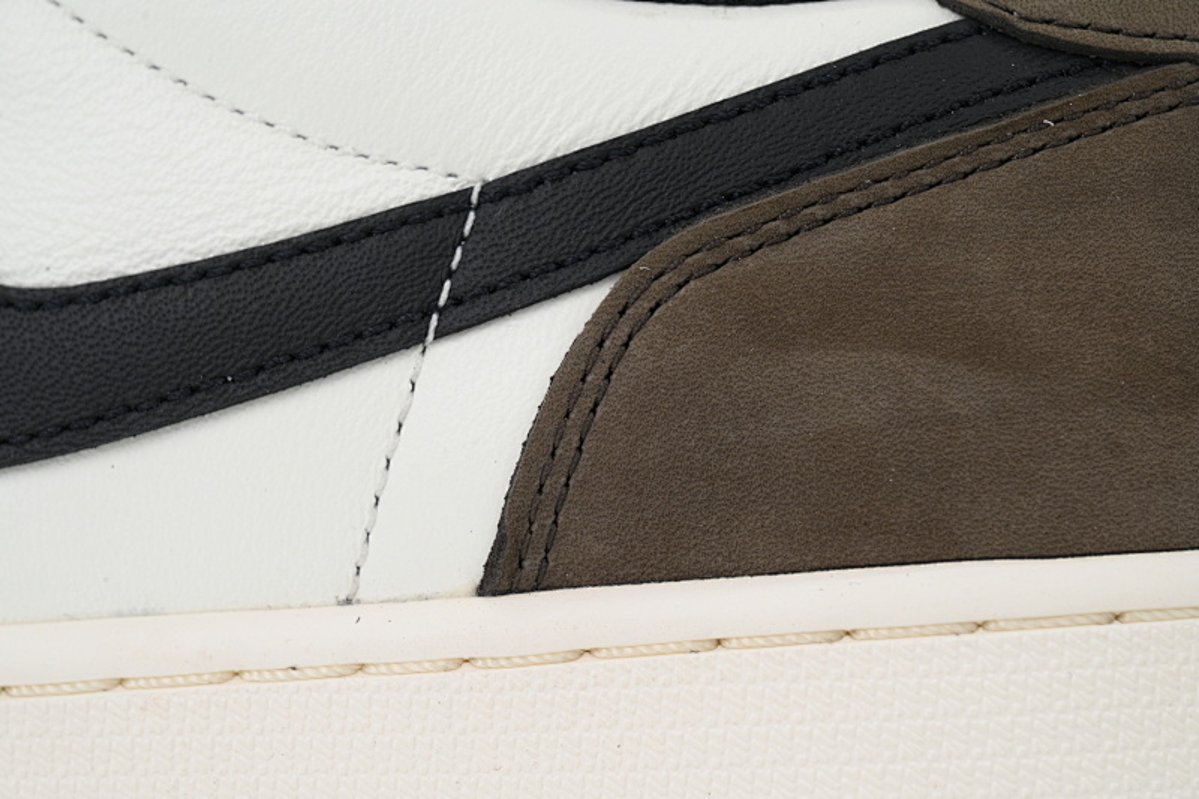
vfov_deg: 12.4
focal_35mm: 110
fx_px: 3663
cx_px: 600
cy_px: 400
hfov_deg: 18.6
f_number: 11
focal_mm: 110
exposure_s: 1/100
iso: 400
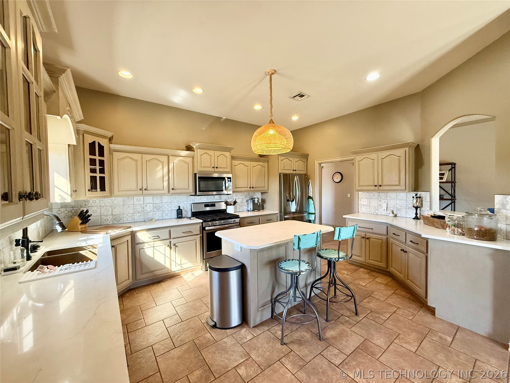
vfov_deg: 85.7
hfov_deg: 102.1
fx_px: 206
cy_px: 192
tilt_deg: -0.2
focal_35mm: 14
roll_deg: +0.9
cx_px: 255
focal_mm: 2.22
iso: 320
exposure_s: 1/120
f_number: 2.2
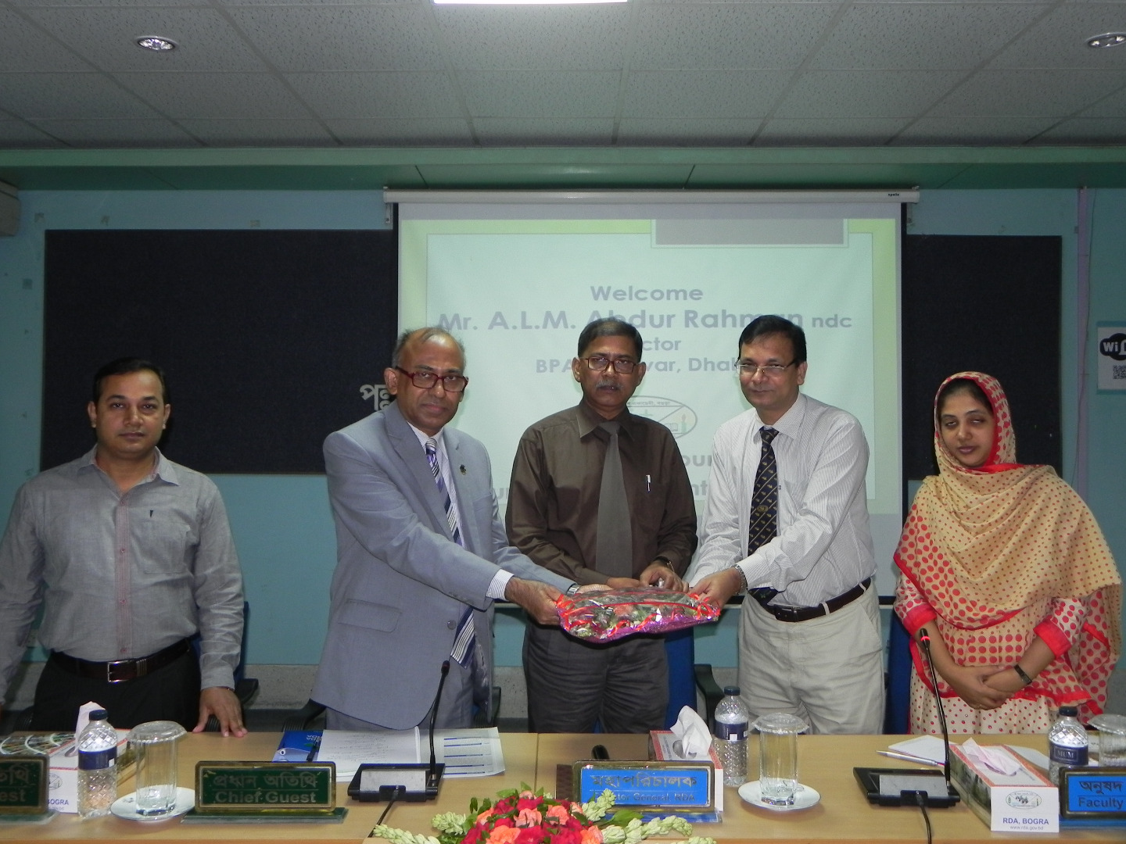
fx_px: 1073
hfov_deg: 55.4
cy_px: 422
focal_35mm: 33
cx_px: 563
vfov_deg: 42.9
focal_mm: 5.9
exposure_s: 1/30
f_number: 2.8
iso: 200
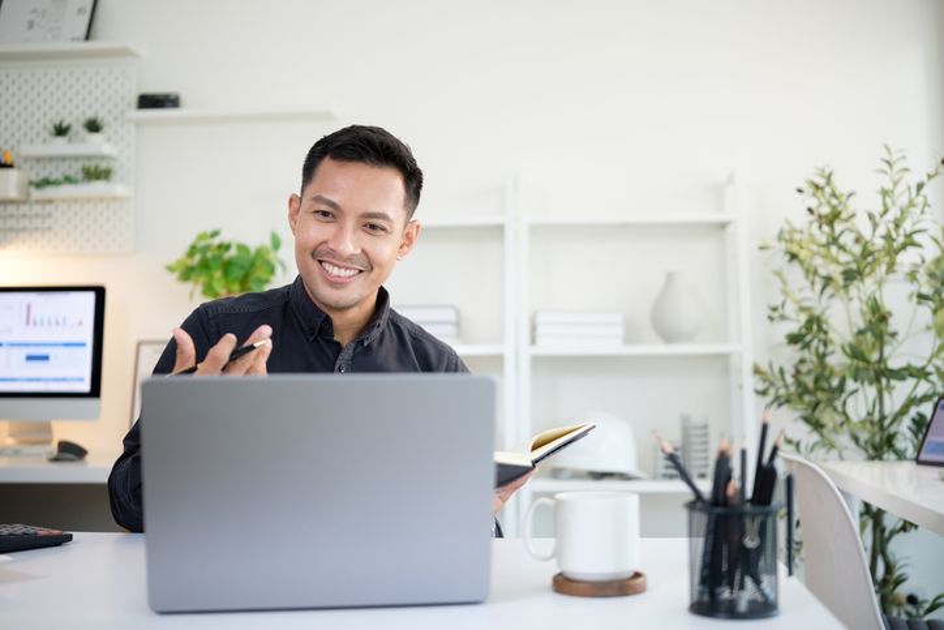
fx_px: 1075
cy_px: 315
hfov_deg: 47.4
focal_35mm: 41
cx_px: 472
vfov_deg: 32.6
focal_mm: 27
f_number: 1.2
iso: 200
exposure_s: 1/320
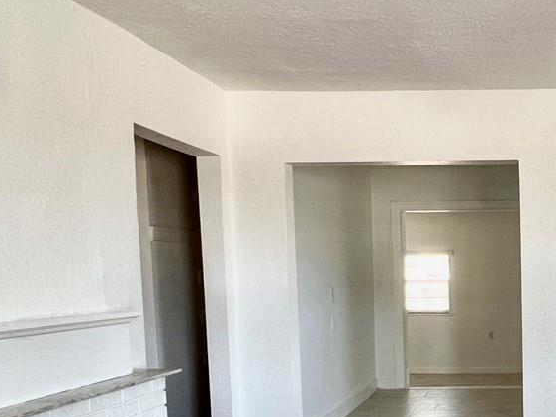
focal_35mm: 37
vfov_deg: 37.2
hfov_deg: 44.1
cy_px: 335
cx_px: 532
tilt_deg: -5.0
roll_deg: -1.0
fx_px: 594
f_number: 1.8
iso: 125
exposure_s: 1/99
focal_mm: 1.57
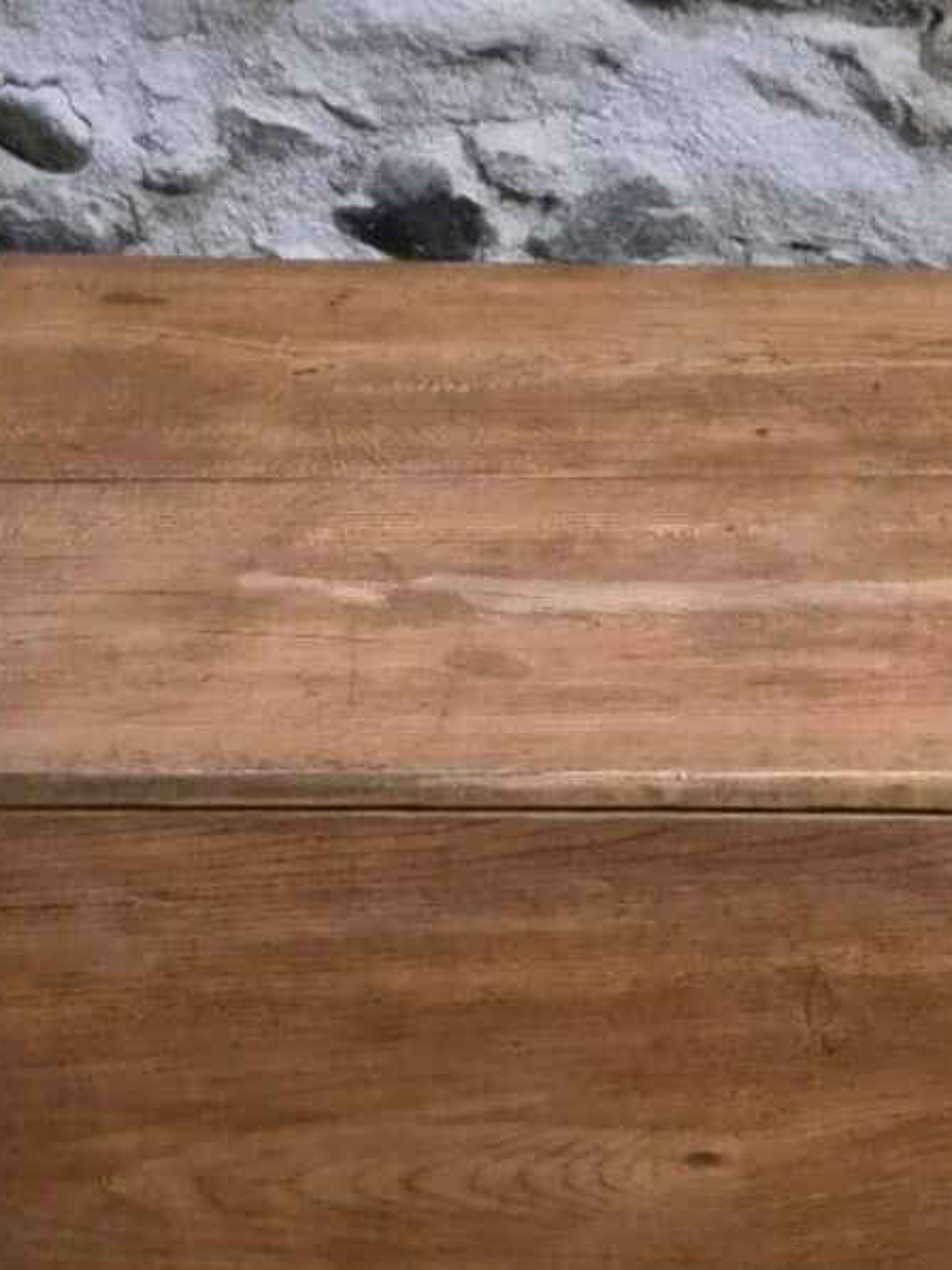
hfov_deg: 18.7
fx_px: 2897
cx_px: 535
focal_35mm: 79
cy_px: 528
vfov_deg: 24.7
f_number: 1.8
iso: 2500
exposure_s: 1/100
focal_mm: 5.4
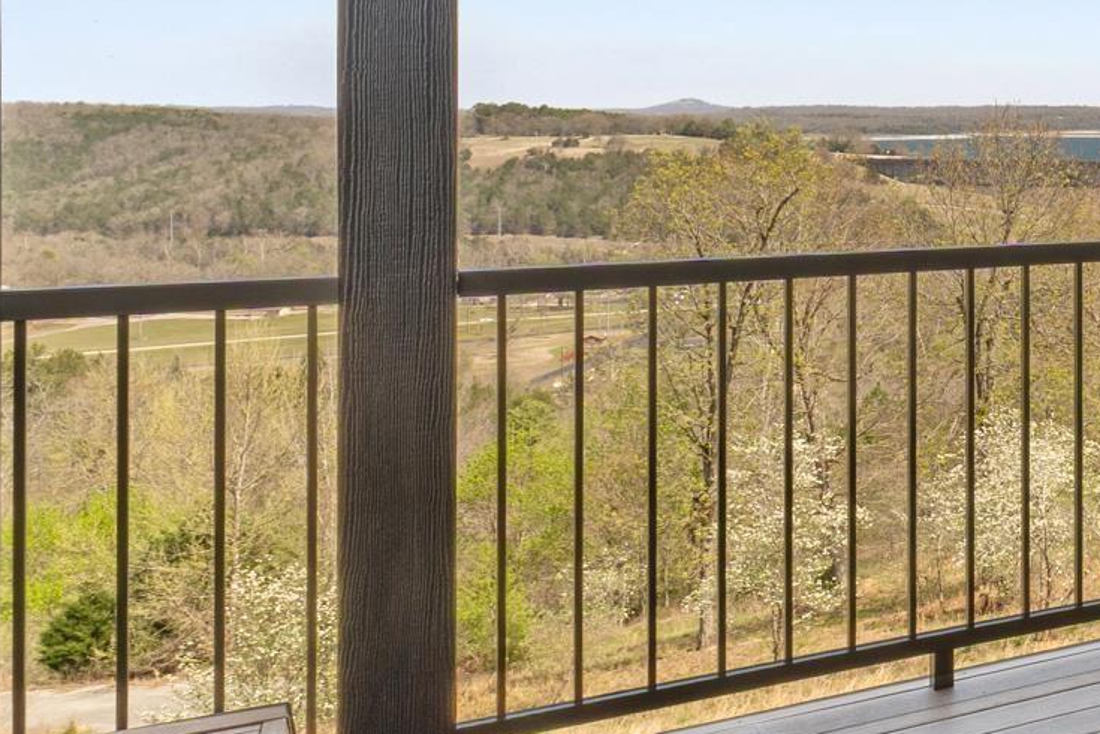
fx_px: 1558
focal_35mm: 51
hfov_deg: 25.7
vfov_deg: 25.9
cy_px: 121
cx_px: 1745
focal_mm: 10
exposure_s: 1/60
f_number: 9
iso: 200
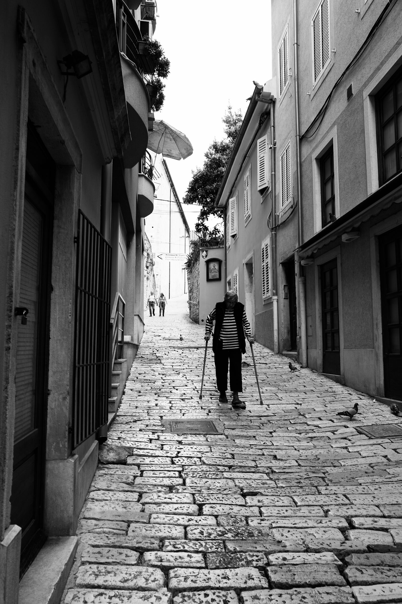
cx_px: 201
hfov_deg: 46.3
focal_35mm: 28
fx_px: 470
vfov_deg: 65.5
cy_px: 302
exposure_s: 1/160
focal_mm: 28
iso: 100
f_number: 6.3
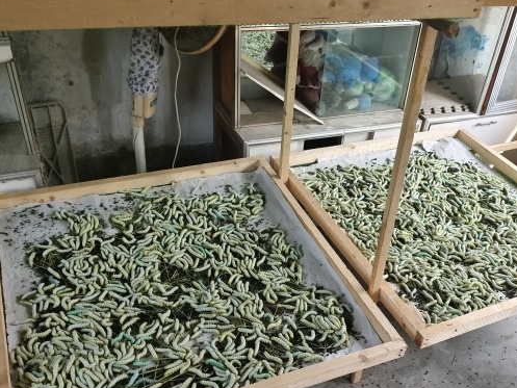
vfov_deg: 38.2
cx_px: 299
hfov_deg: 49.9
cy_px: 262
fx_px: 553
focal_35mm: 37
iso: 50
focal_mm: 6.45
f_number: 1.68
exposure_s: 1/451
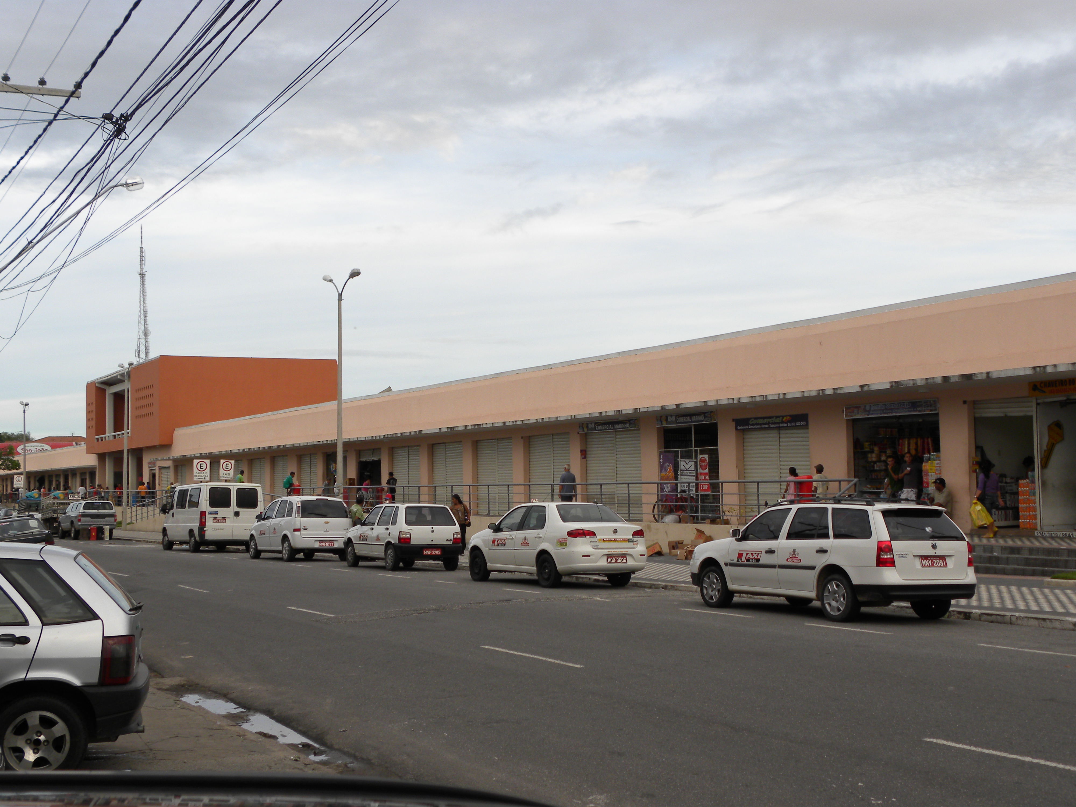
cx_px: 538
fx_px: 1430
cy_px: 404
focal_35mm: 46
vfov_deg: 31.5
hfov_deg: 41.2
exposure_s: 1/178
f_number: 3.5
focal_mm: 8.2
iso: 64
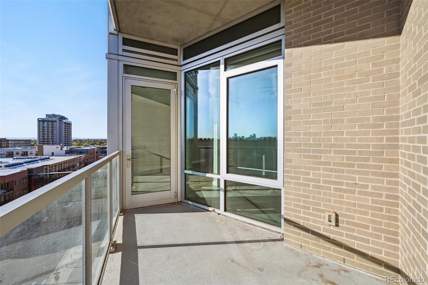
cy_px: 142
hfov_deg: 104.3
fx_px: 166
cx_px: 214
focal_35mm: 14
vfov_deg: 81.2
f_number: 10
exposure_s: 1/640
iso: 400
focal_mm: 14
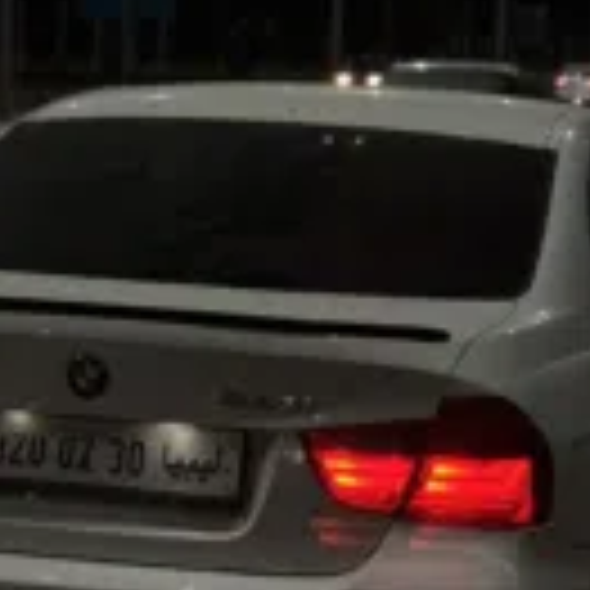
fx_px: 2507
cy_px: 342
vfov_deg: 13.4
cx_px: 401
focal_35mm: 130
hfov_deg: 13.4
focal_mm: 6.76
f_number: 1.78
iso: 200
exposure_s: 1/60
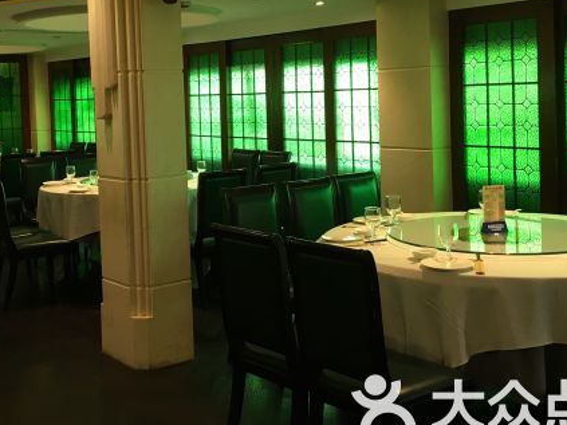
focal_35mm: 48
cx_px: 218
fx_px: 786
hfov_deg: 39.4
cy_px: 124
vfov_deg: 29.9
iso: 100
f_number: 2.2
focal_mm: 4.15
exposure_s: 1/33
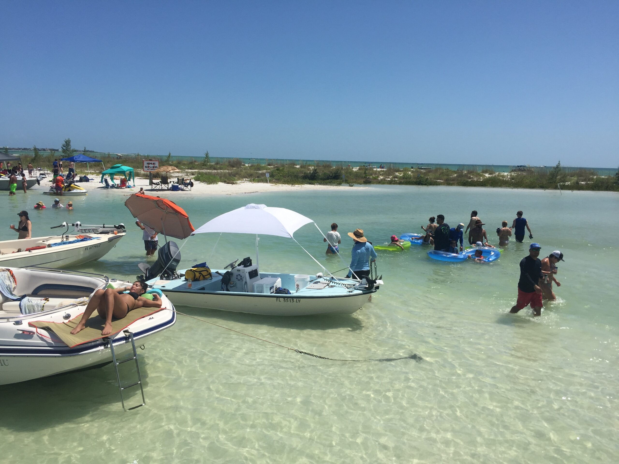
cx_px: 310
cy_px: 232
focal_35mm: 29
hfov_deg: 61.7
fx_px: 519
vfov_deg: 48.2
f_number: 2.2
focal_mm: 4.15
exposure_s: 1/3968
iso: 32
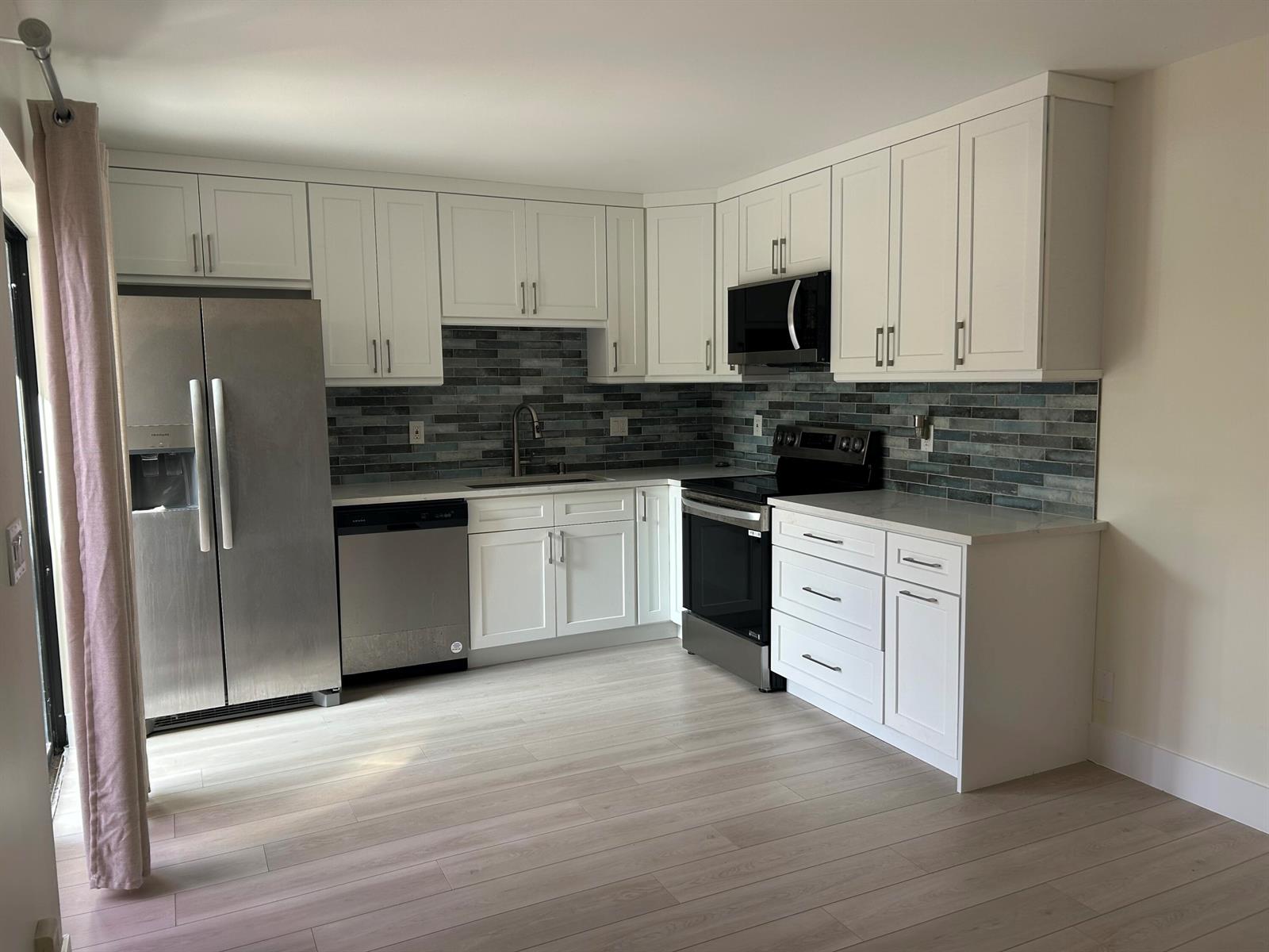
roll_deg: +0.5
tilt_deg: -6.2
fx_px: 953
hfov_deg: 67.3
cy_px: 476
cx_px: 634
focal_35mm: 26
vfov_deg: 53.1
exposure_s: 1/121
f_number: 1.5
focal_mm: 5.7
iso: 40
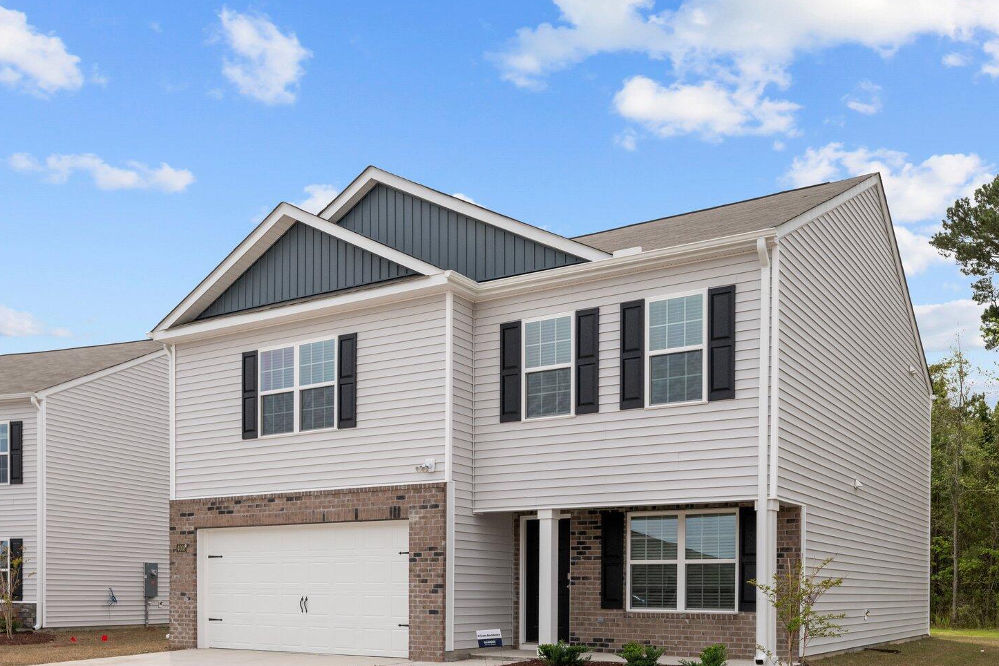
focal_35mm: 34
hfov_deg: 55.6
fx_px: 943
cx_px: 568
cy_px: 457
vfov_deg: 38.3
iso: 400
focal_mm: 24
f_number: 9
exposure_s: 1/1000
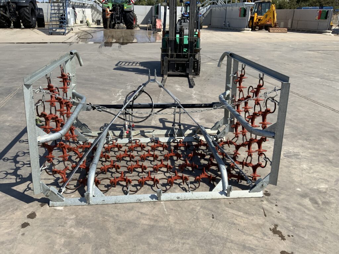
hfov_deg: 61.7
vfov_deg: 48.2
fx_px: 284
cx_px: 170
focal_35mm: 29
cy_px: 127
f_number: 1.8
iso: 16
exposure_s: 1/2058
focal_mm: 3
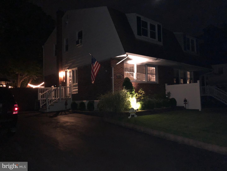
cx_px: 114
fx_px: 184
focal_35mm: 28
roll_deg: +1.7
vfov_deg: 49.7
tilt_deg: +4.6
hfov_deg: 63.4
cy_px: 86
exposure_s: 1/16
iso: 640
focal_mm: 4
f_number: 1.8
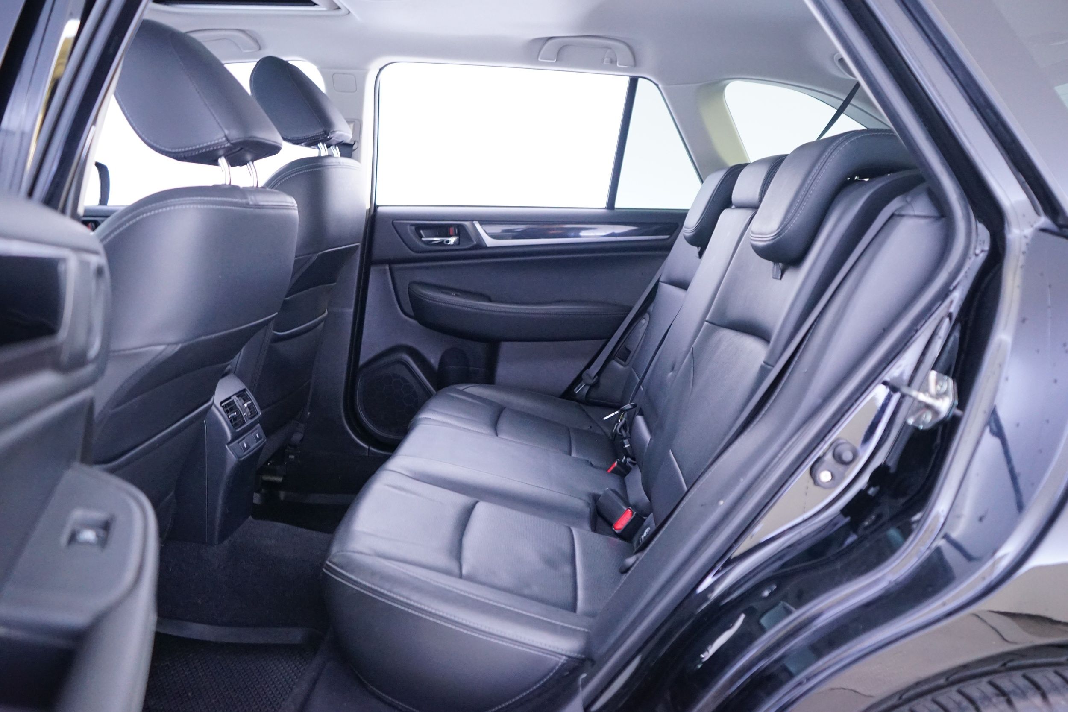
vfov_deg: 45.0
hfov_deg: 63.7
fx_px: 860
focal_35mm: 29
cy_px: 356
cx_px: 534
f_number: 3.5
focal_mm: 29
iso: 3200
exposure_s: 1/15
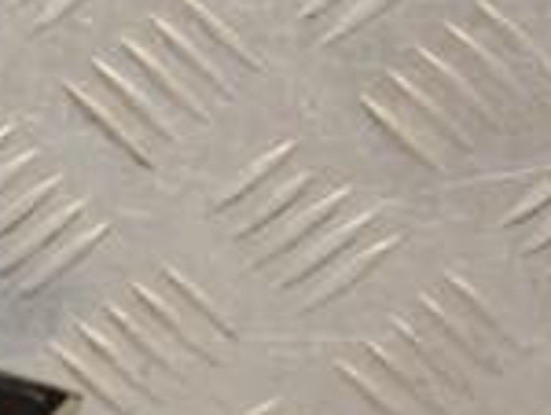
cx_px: -481
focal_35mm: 288
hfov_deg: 6.7
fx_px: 4592
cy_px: 430
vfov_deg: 5.2
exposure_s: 1/200
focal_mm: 50
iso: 800
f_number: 5.6
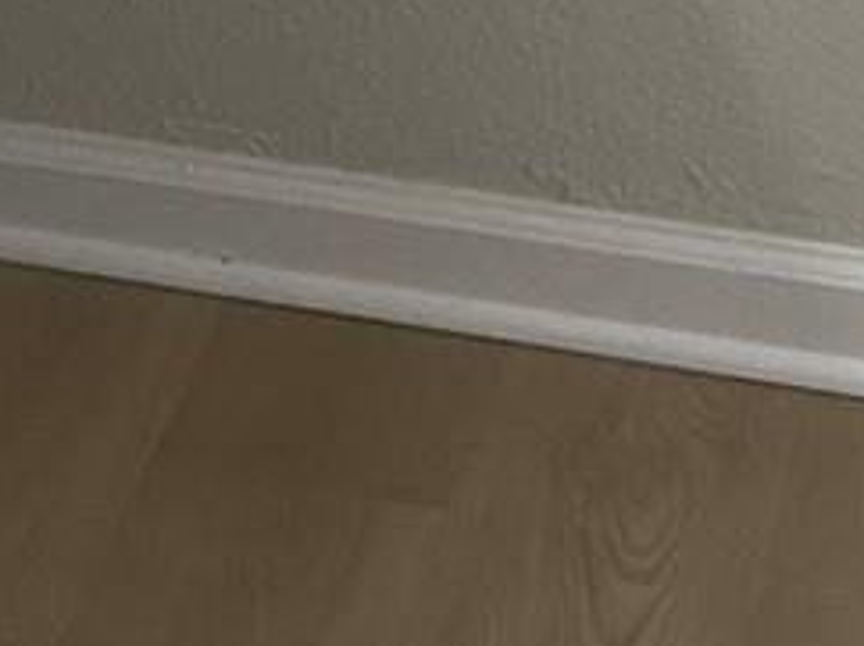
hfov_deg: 10.1
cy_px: -1014
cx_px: -293
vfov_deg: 7.2
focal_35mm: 192
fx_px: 4787
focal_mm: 3
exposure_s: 1/120
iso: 50
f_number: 1.8
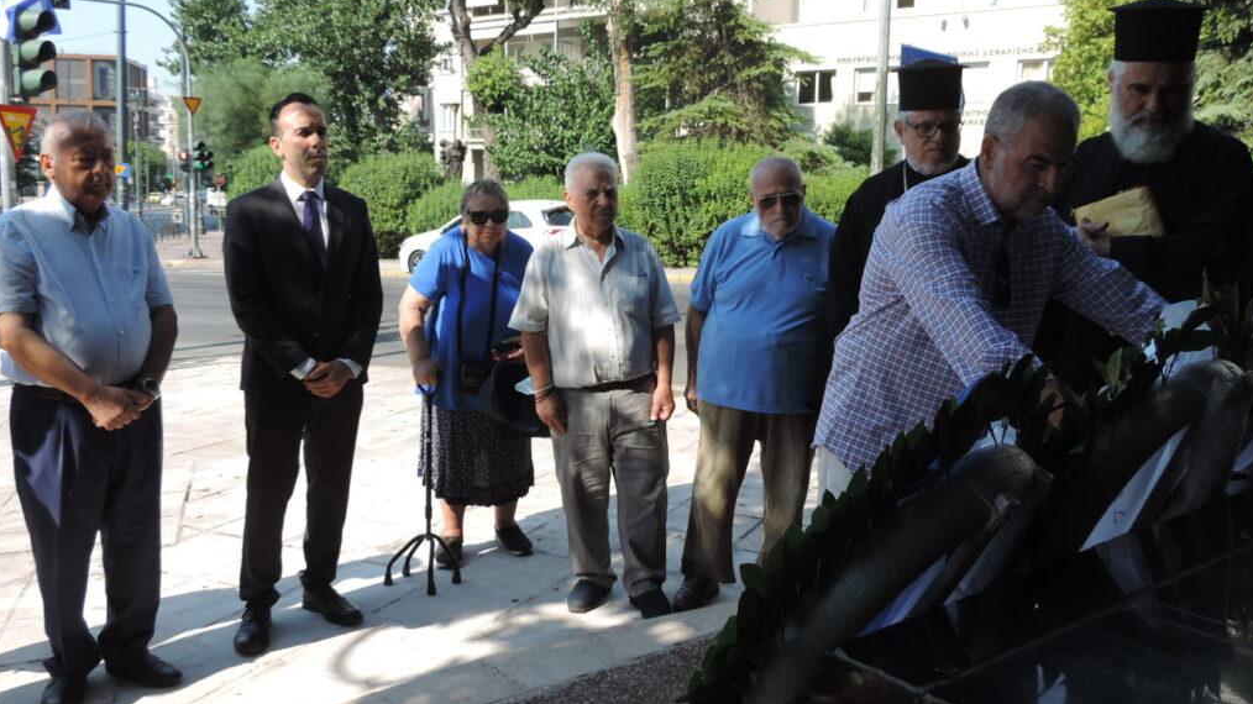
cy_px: 311
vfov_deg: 35.6
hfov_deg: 59.5
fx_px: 1096
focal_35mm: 33
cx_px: 628
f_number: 3.1
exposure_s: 1/500
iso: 80
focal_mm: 5.3
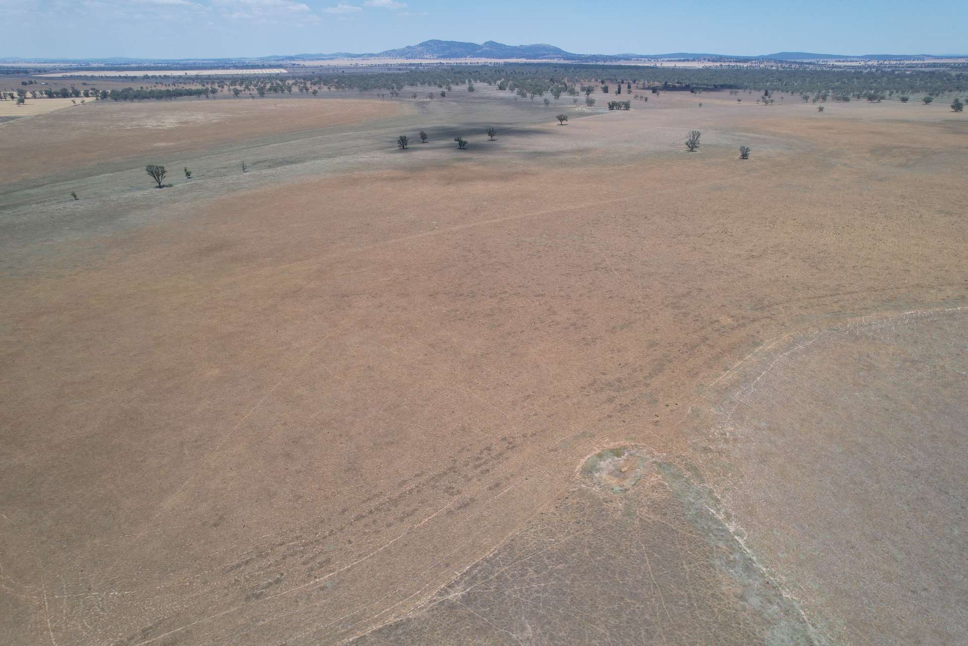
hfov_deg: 78.6
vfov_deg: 57.2
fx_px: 592
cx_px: 484
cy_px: 323
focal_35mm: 22
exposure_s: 1/2000
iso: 100
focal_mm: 8.38
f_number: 2.8
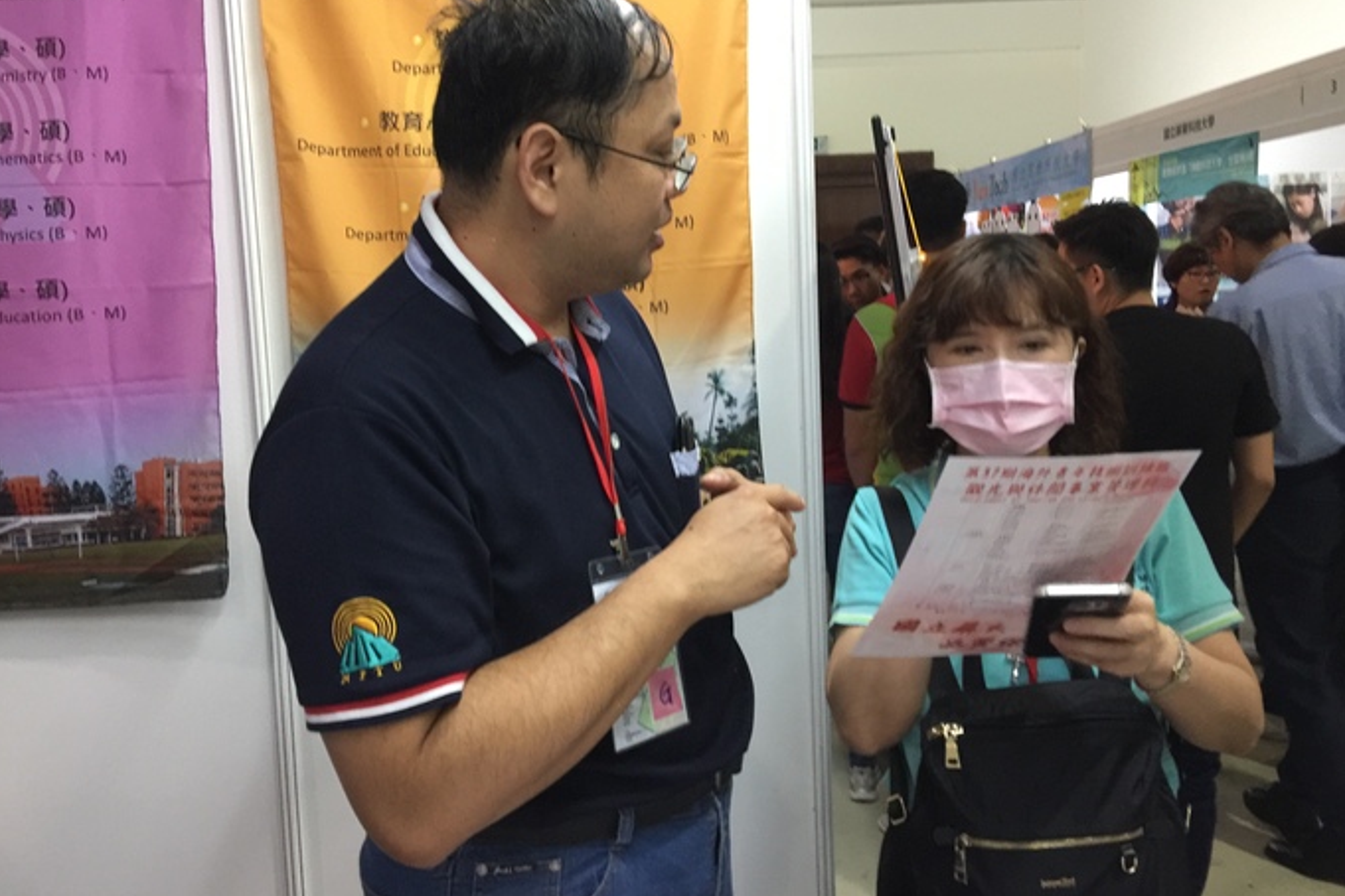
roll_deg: +1.3
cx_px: 685
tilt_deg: -5.6
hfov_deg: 60.3
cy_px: 410
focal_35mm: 31
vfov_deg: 42.3
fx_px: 1158
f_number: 2.2
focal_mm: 4.15
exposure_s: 1/17
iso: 125
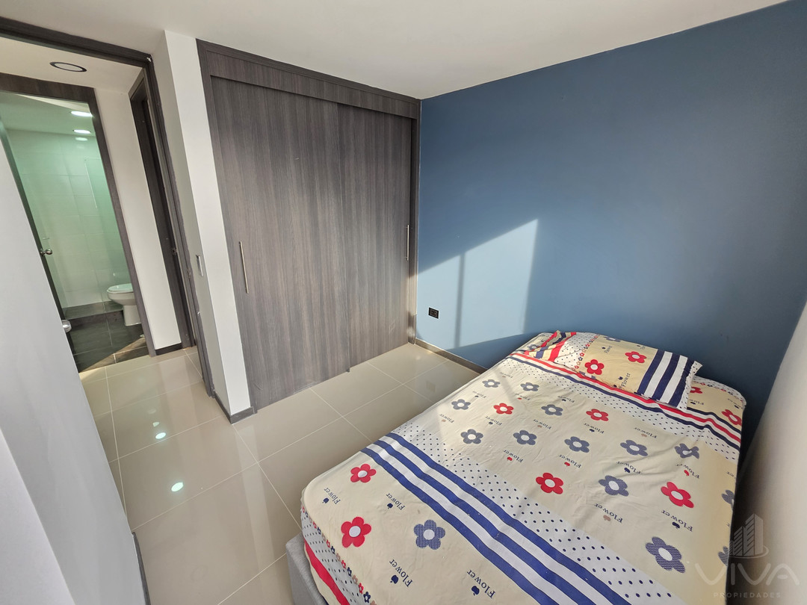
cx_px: 404
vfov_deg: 89.9
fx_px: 303
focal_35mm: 13
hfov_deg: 106.2
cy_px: 302
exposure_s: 1/120
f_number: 1.9
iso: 160
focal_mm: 2.2
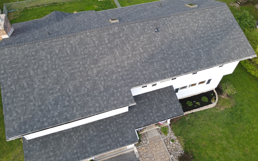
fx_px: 183
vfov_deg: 47.6
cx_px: 128
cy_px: 83
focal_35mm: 26
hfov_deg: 70.4
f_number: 2.8
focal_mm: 4.5
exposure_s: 1/50
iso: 100
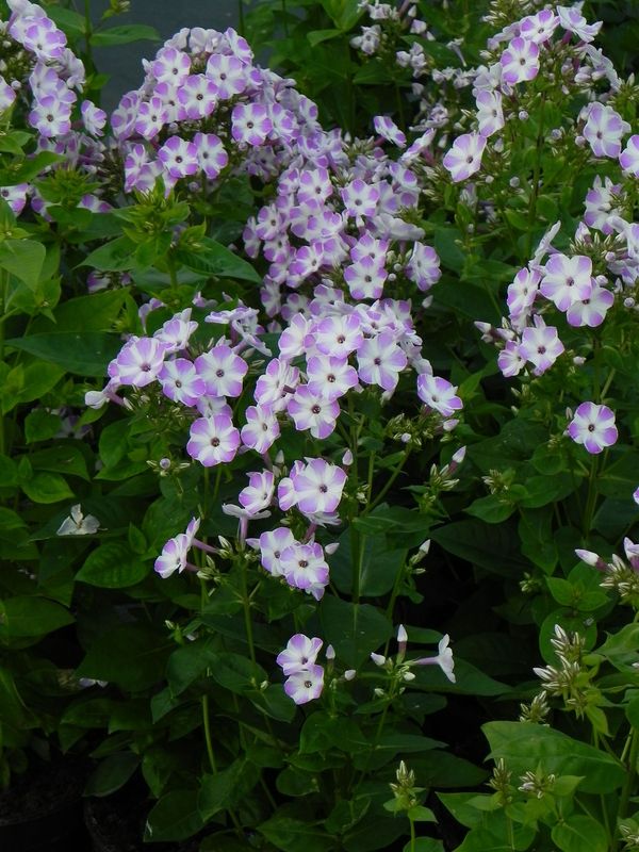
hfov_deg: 11.5
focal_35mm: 129
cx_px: 320
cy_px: 426
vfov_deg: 15.3
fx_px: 3175
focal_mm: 23
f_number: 5
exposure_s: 1/125
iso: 160
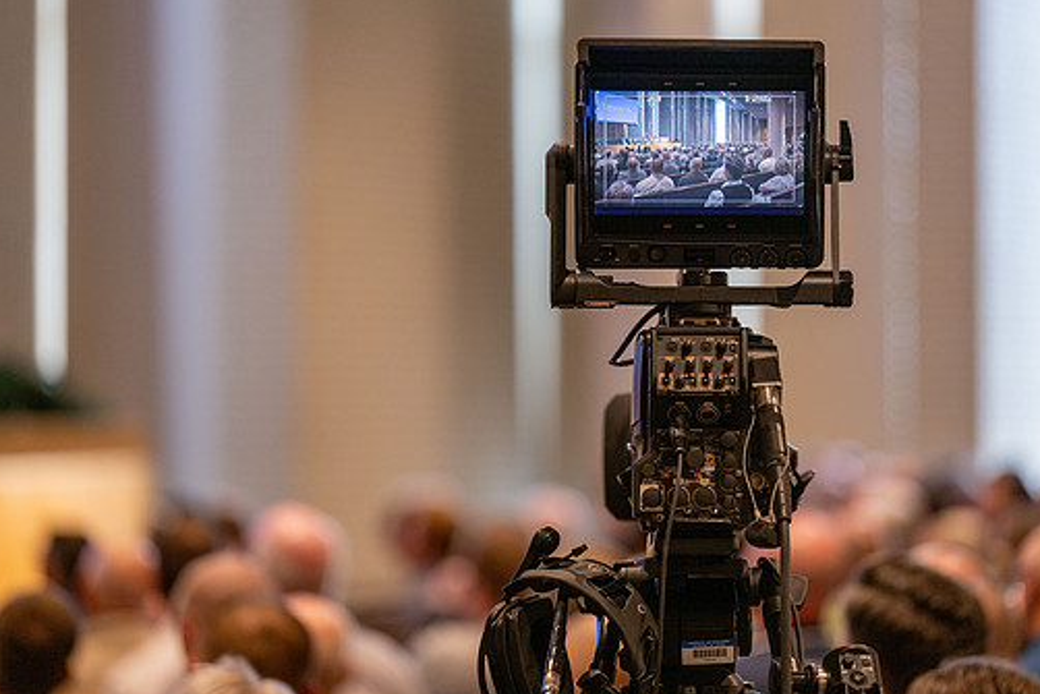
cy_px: 322
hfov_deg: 11.5
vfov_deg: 7.7
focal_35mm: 179
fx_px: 5172
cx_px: 535
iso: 400
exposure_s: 1/125
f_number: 2.8
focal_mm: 155
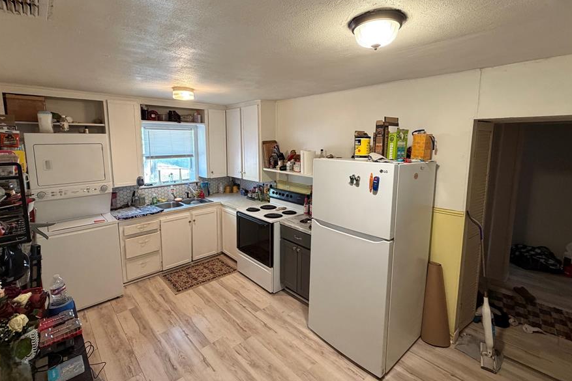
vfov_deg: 70.3
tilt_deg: -7.1
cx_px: 282
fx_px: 270
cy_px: 173
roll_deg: +0.3
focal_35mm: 17
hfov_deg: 93.3
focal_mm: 2.22
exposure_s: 1/60
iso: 400
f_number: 2.2
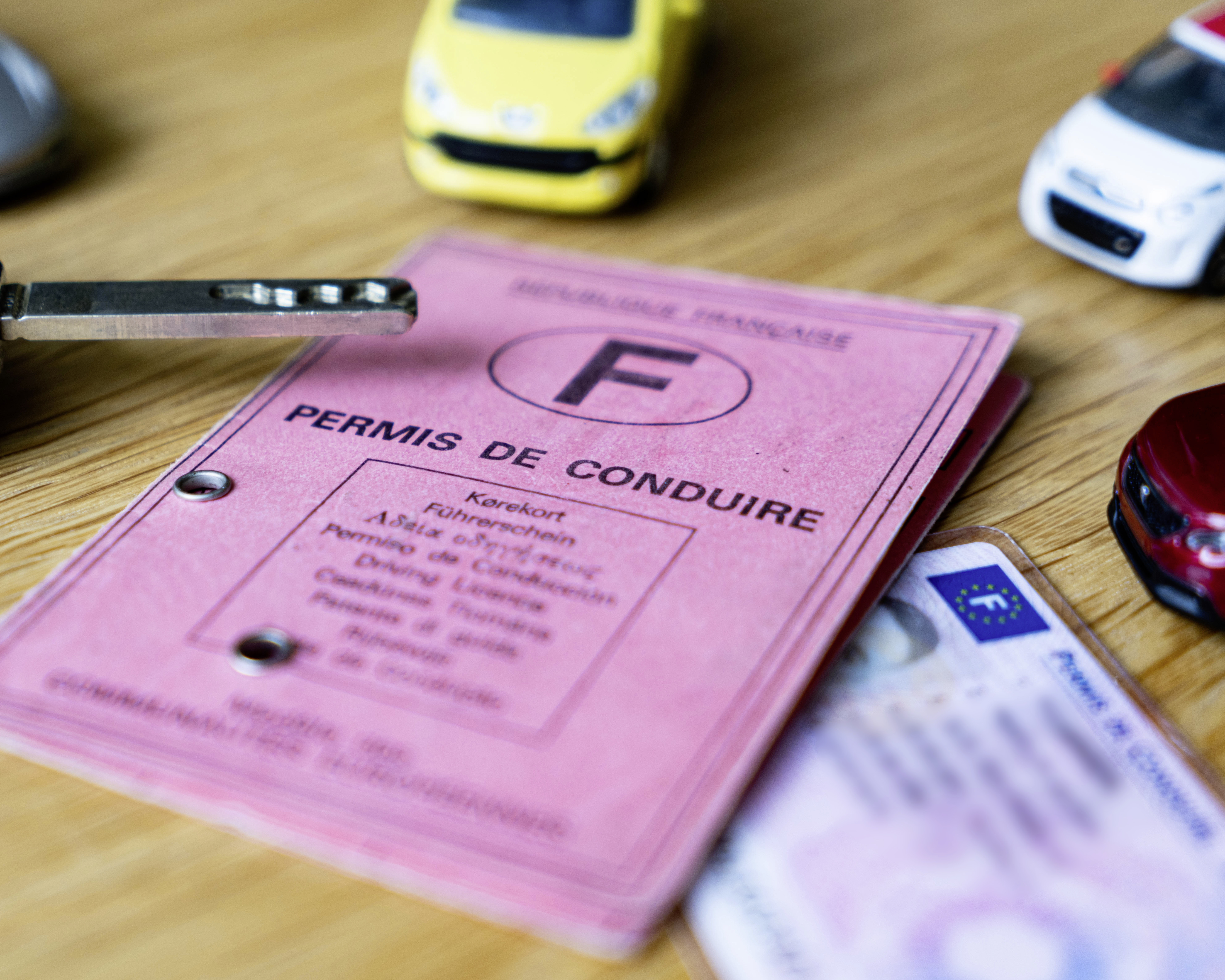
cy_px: 489
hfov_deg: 24.1
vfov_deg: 19.4
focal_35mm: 79
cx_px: 533
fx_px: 2864
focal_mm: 70
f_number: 4
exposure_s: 1/160
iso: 400
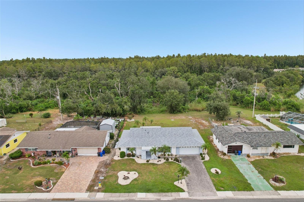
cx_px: 152
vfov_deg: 57.2
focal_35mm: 22
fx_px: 186
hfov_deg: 78.6
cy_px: 101
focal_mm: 8.4
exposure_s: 1/640
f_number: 2.8
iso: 100
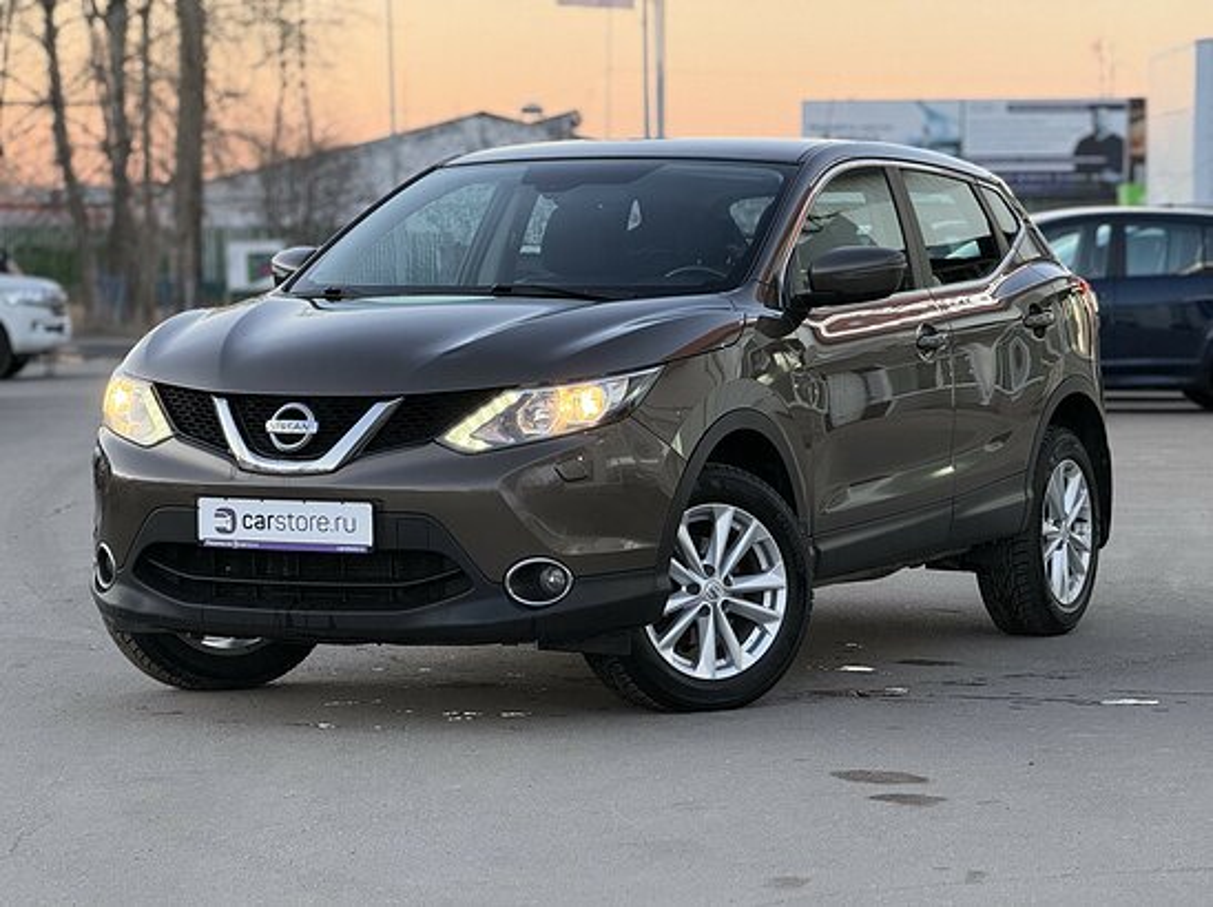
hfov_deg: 16.4
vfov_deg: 12.3
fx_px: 4201
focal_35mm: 120
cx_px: 606
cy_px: 454
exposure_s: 1/99
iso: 400
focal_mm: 15.66
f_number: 2.8
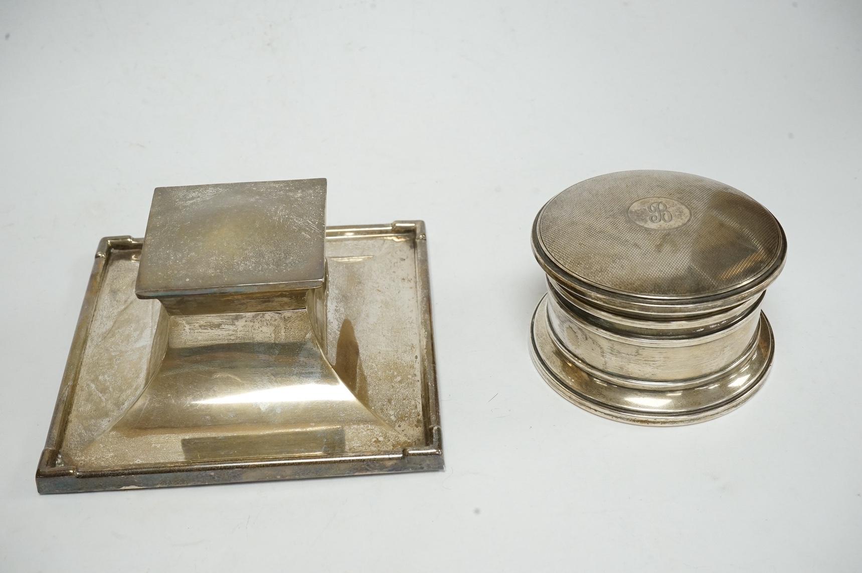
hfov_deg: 40.4
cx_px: 431
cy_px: 286
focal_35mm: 49
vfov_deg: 27.5
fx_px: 1172
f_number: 11
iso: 3200
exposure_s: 1/100
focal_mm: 49
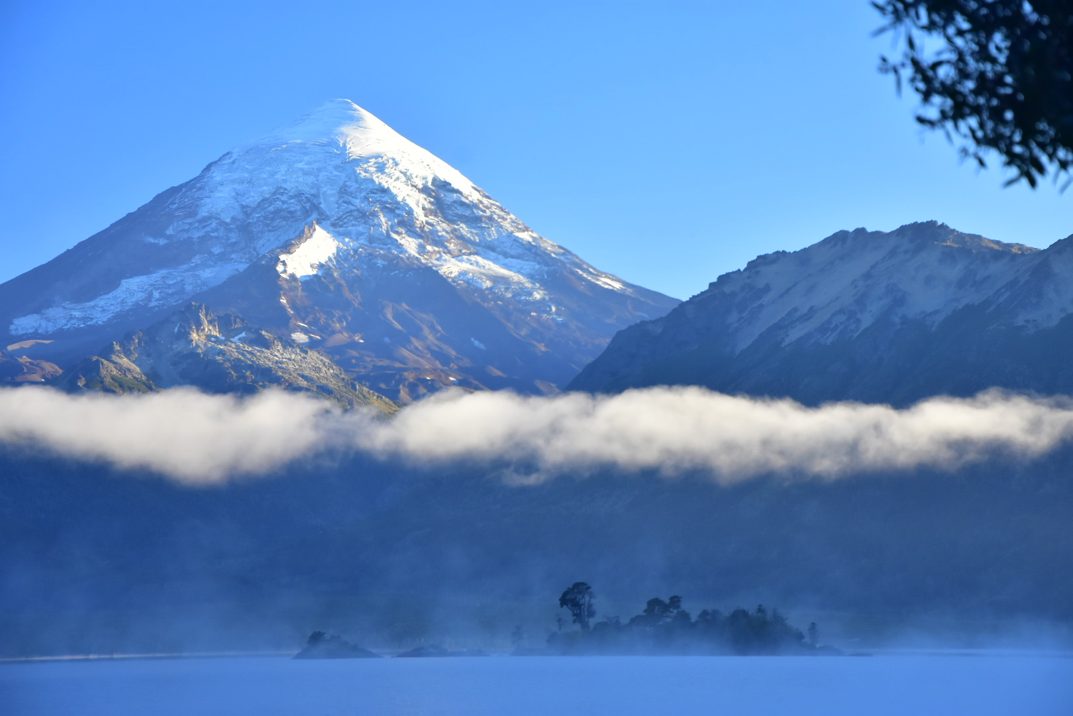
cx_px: 536
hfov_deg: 19.5
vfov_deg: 13.0
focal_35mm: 105
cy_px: 358
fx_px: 3129
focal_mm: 70
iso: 640
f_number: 5.6
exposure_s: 1/200
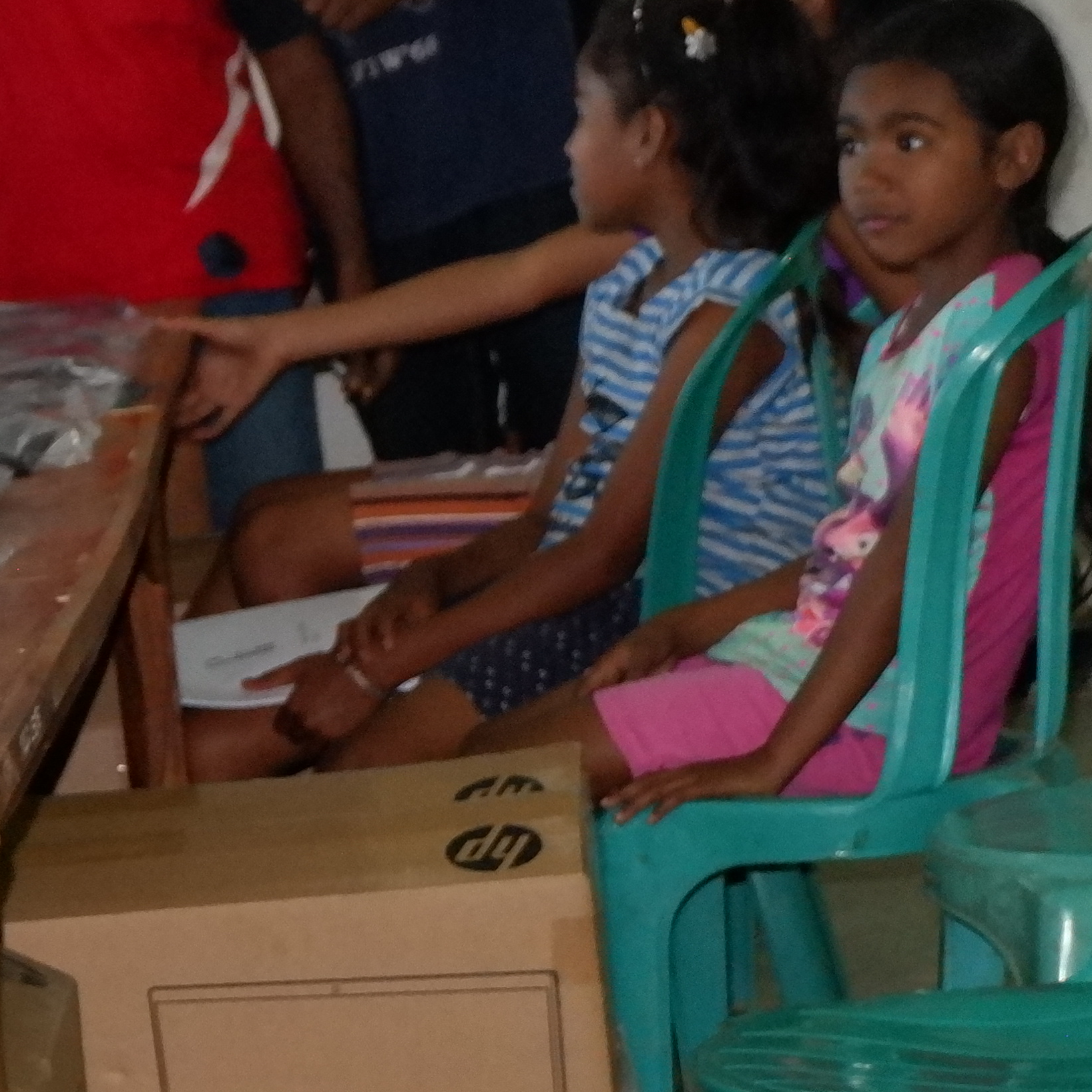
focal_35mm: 159
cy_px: 673
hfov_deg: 10.5
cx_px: -733
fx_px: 5675
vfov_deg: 11.0
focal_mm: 34
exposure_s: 1/70
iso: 3200
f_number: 5
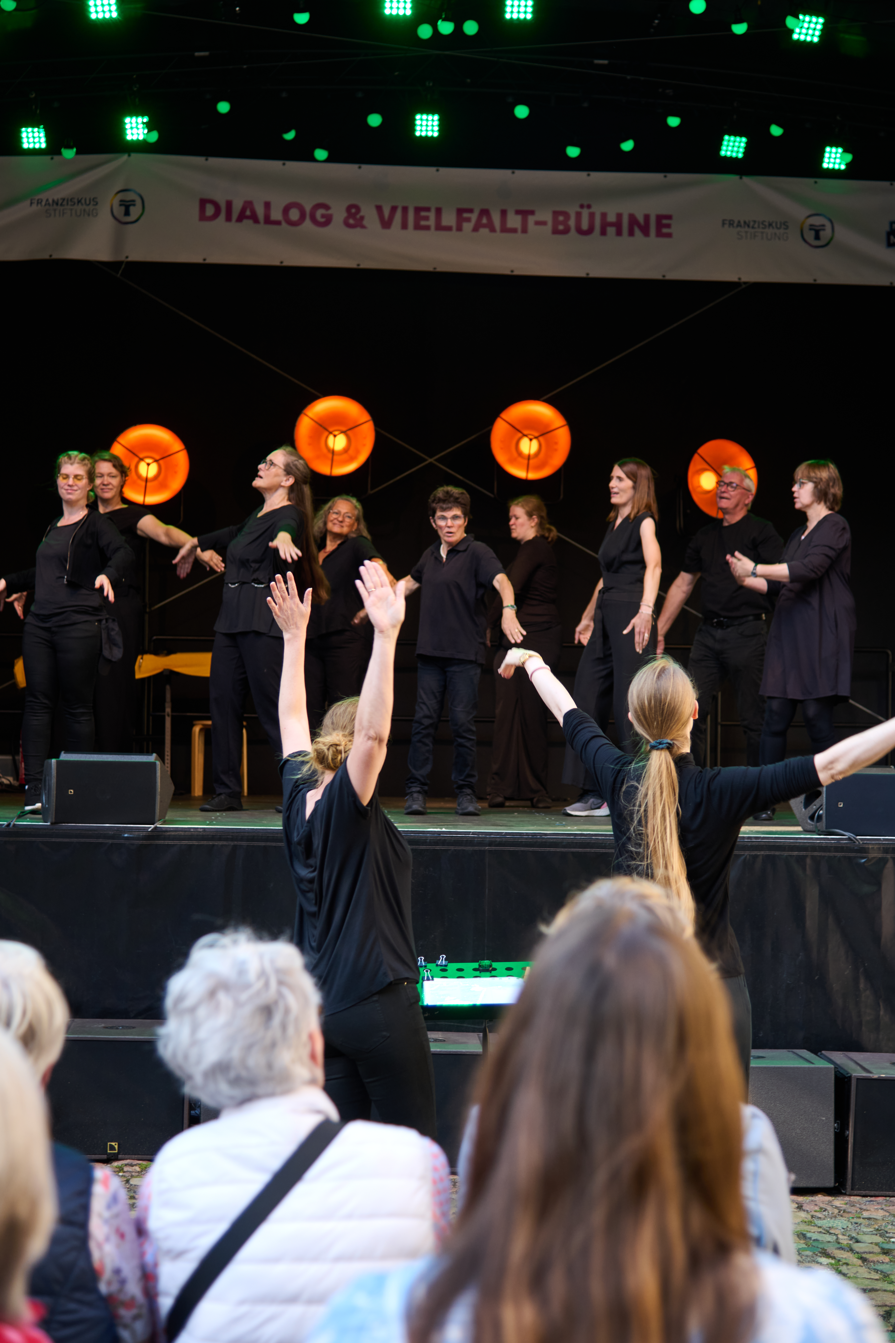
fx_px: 2312
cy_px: 672
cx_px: 448
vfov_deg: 32.4
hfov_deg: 21.9
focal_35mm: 62
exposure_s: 1/250
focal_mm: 62
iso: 250
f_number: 4
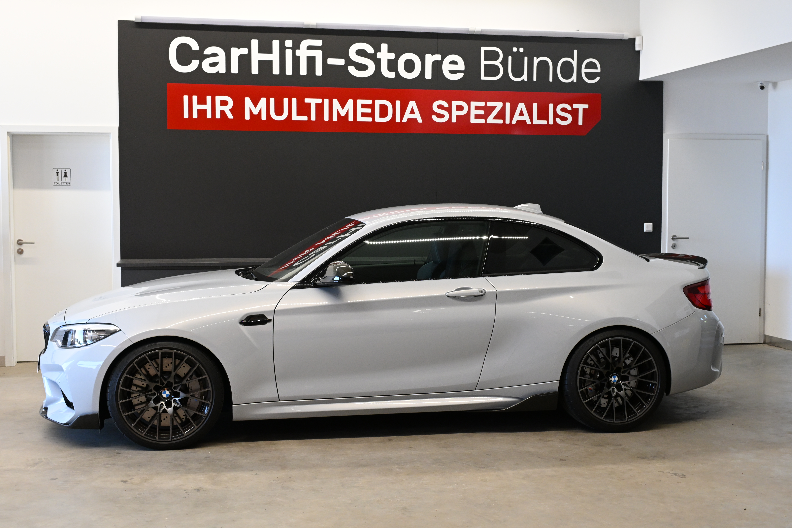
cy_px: 264
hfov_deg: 42.3
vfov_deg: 28.9
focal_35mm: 46
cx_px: 396
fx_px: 1023
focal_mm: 31
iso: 1600
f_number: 8
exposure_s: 1/125
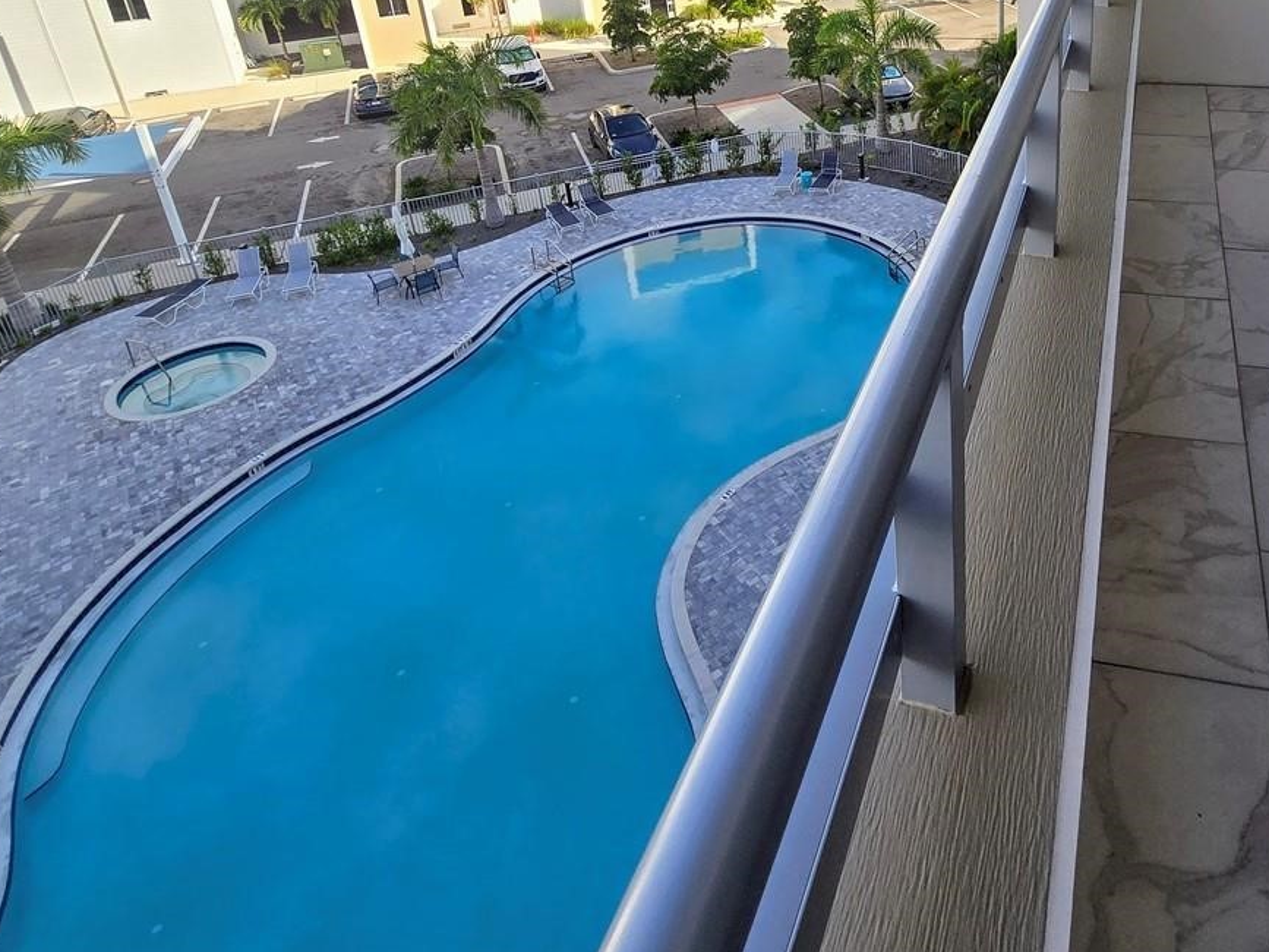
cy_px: 148
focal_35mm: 24
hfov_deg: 68.1
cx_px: 915
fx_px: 880
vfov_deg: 51.9
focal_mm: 2.2
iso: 50
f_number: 2.2
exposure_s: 1/1300
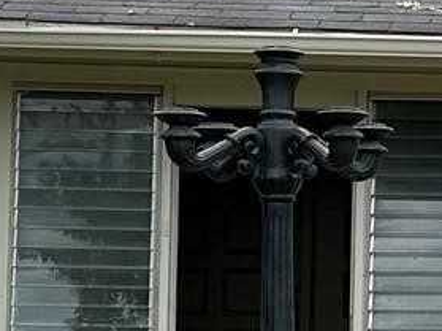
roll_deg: -2.0
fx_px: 2246
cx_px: 806
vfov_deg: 8.4
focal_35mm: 176
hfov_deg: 10.5
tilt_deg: -0.3
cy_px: 204
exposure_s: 1/1949
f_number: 1.78
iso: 80
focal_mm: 6.86
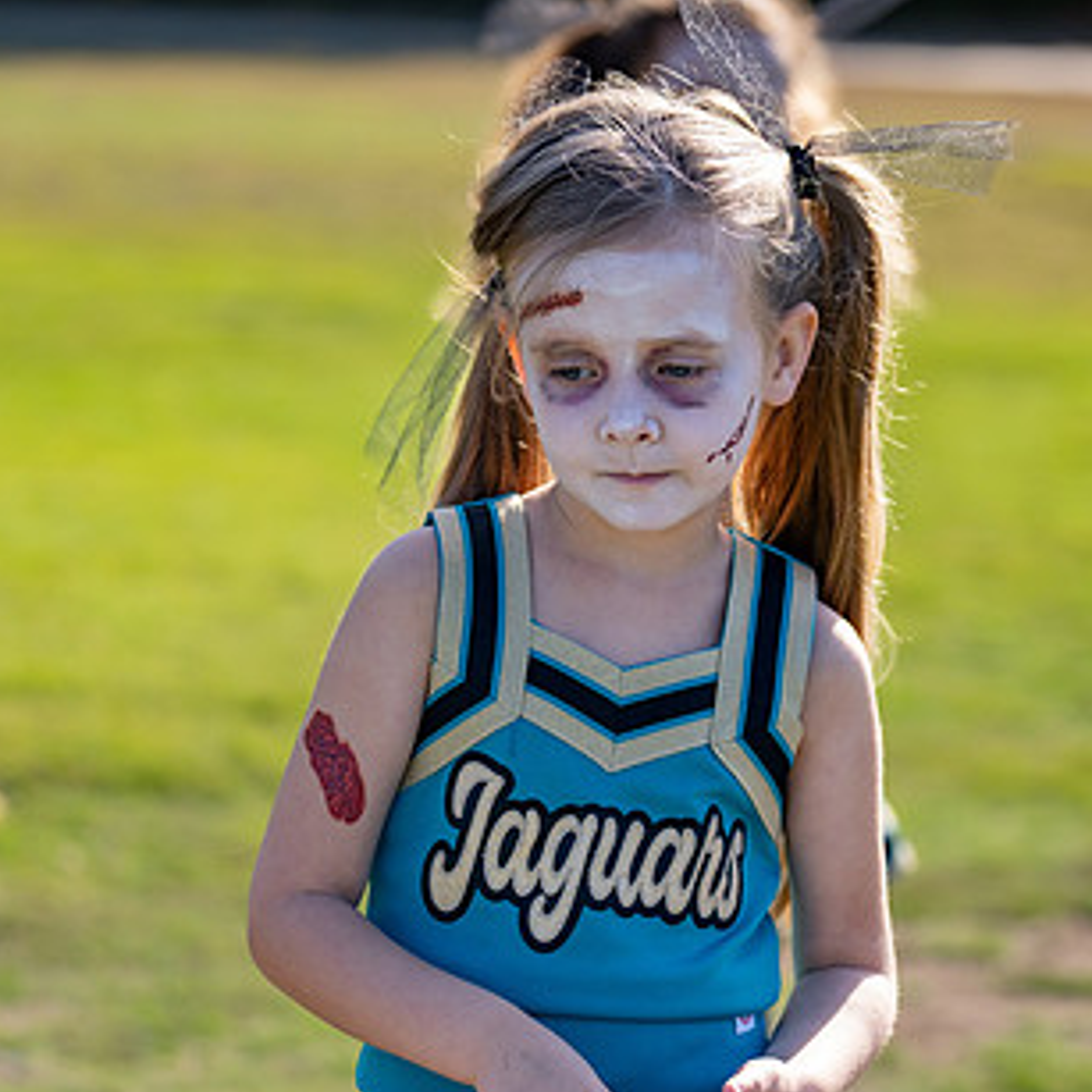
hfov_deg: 12.7
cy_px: 607
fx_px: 4890
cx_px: 630
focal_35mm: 137
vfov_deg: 12.7
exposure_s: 1/640
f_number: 2.8
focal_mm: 79
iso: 100
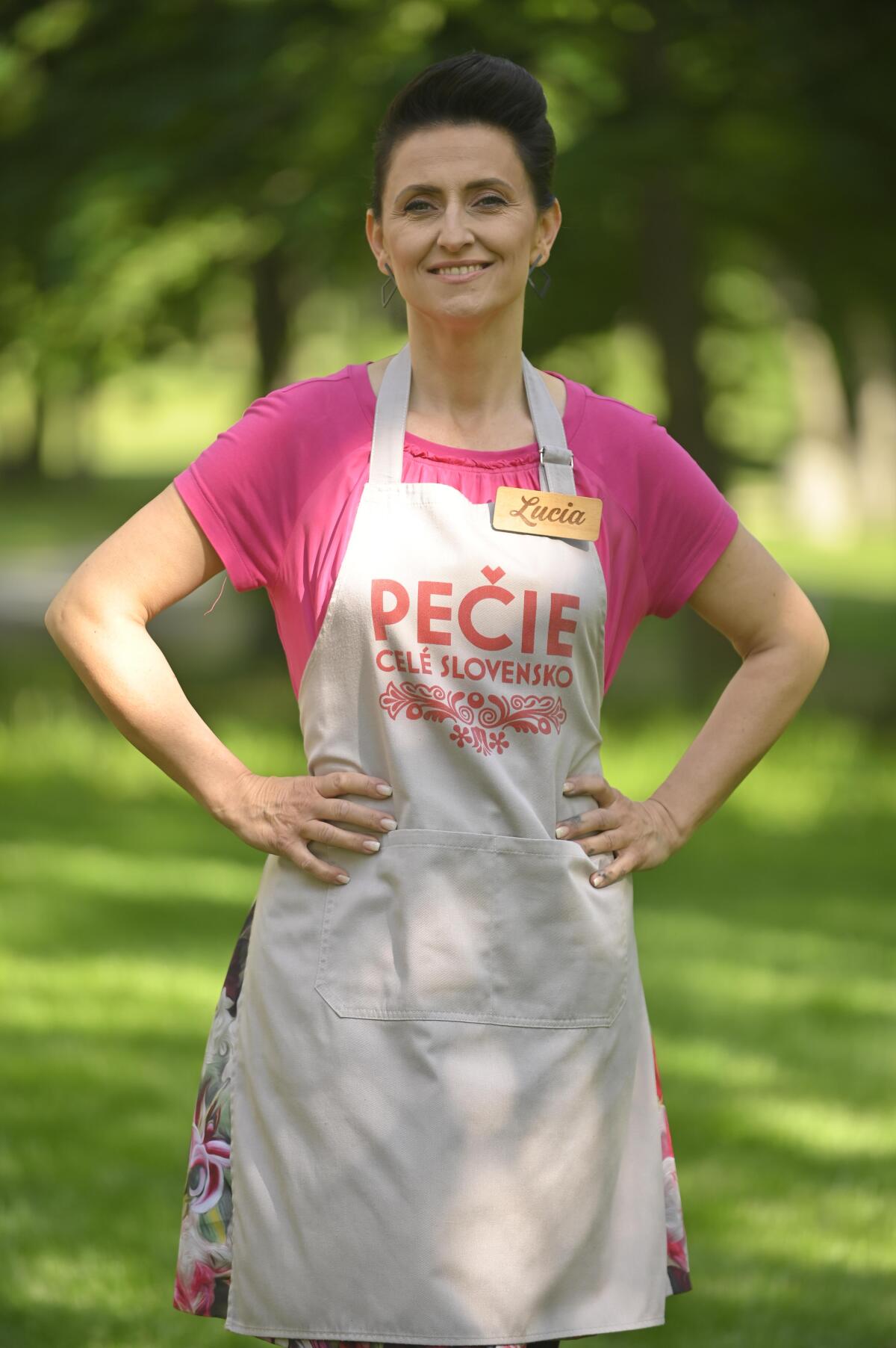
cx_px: 448
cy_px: 674
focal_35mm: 175
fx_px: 6543
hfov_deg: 7.8
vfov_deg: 11.8
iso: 200
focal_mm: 175
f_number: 4
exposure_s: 1/640
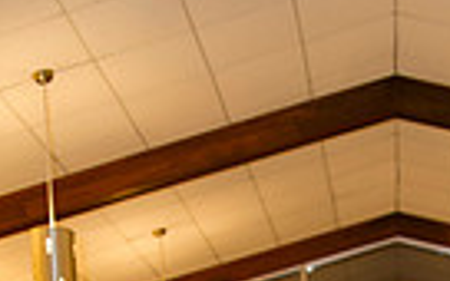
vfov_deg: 10.9
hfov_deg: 21.0
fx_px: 1202
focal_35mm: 98
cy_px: 717
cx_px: 356
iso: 1600
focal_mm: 29
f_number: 4
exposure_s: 1/160
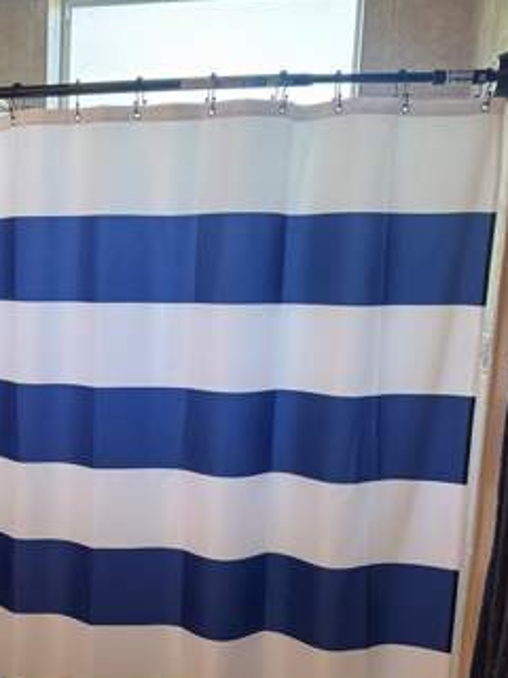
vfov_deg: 39.3
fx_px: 939
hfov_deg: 28.7
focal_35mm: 48
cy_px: 436
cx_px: 25
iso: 80
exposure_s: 1/120
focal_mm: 6.76
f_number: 1.78
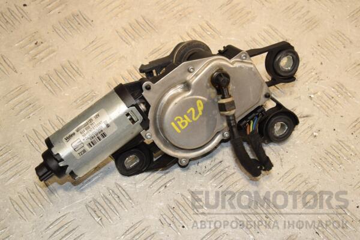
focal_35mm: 68
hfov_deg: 29.9
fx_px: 675
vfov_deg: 20.2
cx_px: 180
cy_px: 120
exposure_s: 1/200
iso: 800
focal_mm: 45
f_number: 9
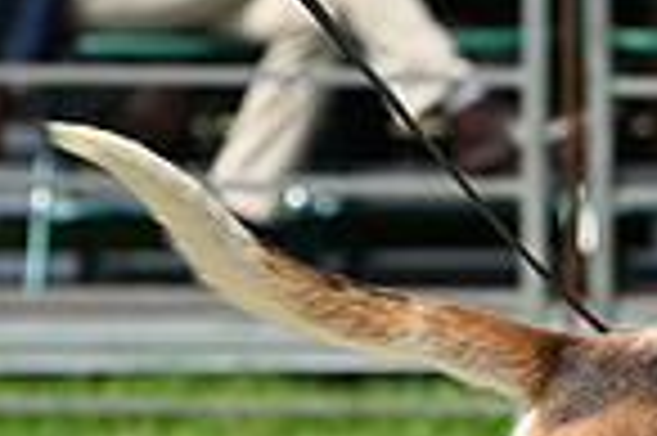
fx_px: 7401
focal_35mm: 406
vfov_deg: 3.4
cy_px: 497
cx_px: 1188
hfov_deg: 5.0
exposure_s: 1/1250
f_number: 4.5
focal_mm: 102
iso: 180
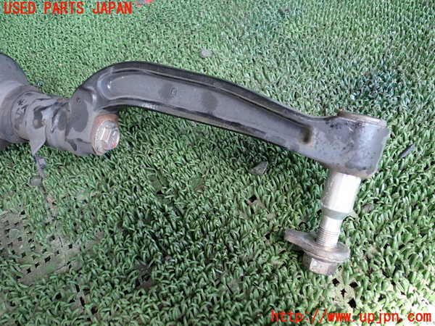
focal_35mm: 30
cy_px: 163
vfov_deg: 46.8
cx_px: 218
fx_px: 377
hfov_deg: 60.0
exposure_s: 1/125
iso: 200
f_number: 2.3
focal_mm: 5.4
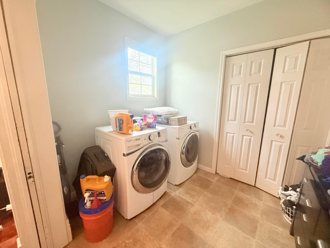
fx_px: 133
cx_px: 165
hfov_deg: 102.1
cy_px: 124
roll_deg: -0.7
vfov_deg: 85.7
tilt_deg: -10.9
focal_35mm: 14
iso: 500
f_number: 2.2
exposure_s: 1/60
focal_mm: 2.22
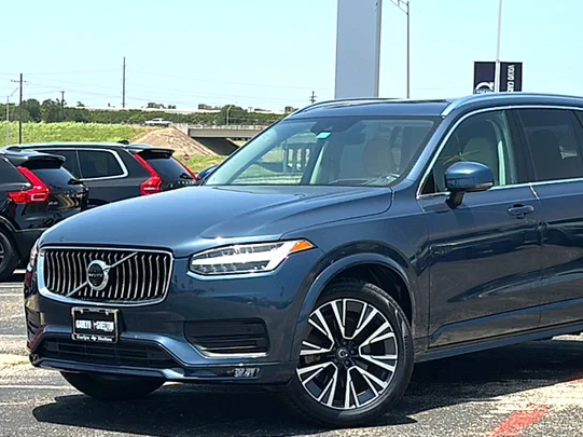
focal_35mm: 79
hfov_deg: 24.7
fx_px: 1330
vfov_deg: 18.6
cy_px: 248
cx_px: 358
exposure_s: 1/3175
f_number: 1.78
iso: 64
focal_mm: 6.86
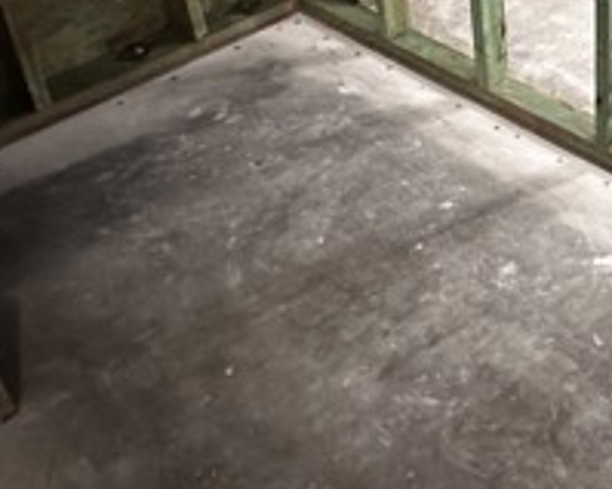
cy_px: -94
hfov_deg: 34.0
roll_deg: -1.2
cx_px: 661
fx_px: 869
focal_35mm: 48
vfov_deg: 27.7
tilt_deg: -23.8
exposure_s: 1/40
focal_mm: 2.22
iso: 800
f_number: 2.2
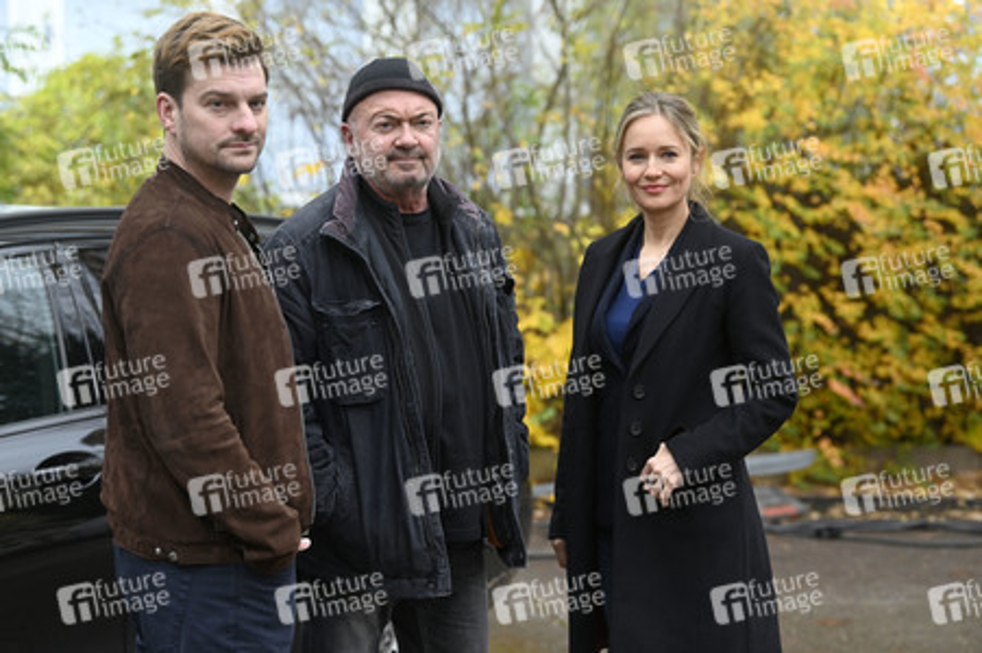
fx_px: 2671
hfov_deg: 20.8
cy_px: 326
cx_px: 491
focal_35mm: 98
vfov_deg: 13.9
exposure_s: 1/1000
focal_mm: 98
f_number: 4
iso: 1250
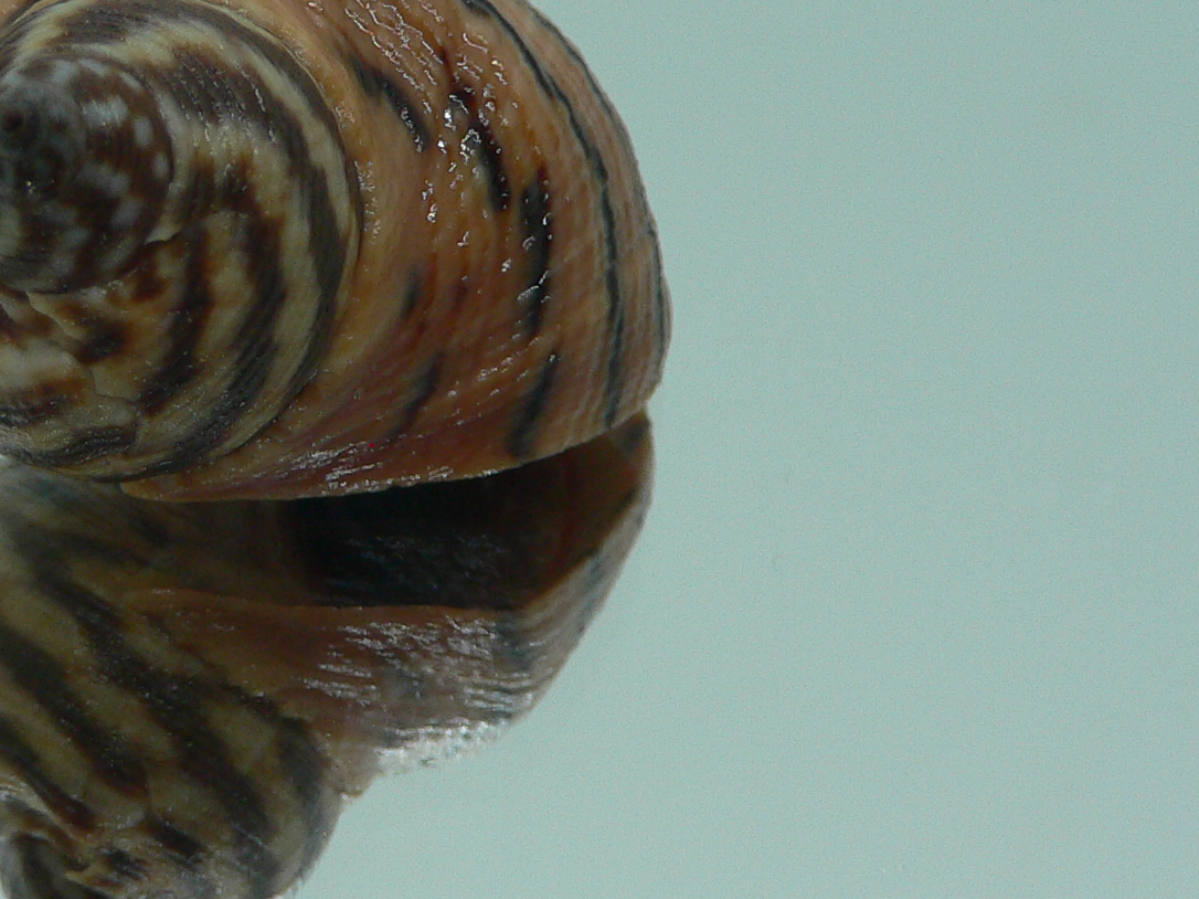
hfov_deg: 29.2
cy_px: 281
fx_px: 2251
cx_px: 247
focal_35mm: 65
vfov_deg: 22.5
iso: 100
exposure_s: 1/60
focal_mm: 4.6
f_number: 2.8
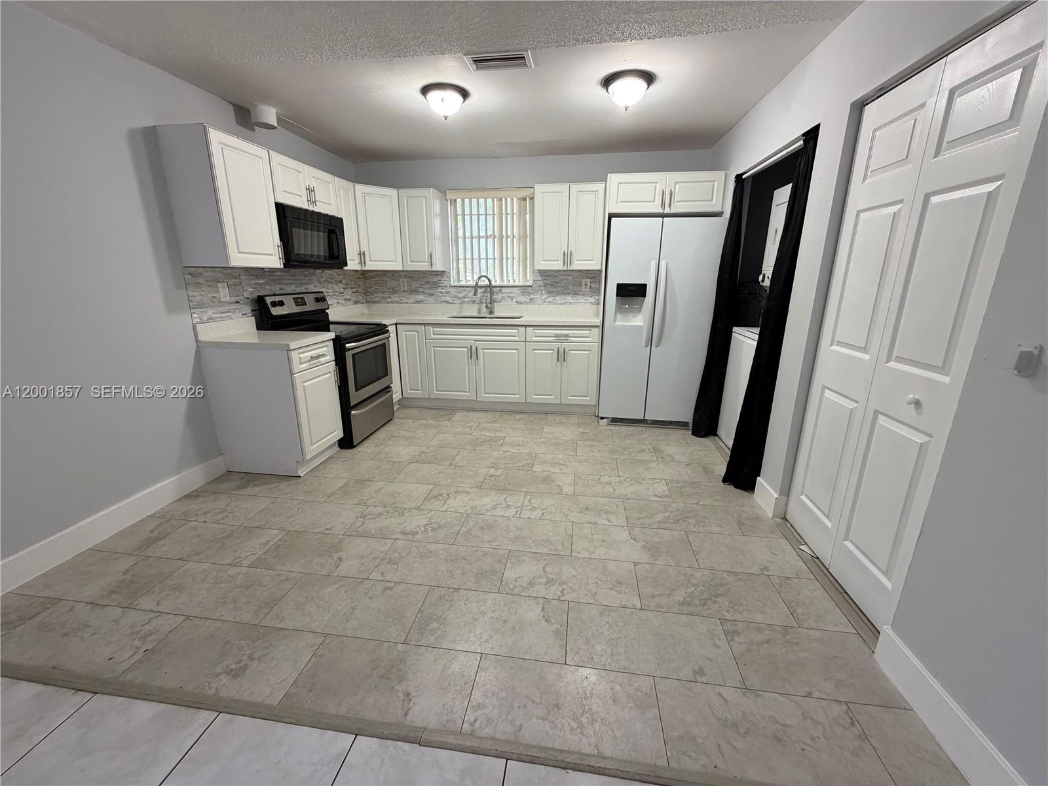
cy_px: 393
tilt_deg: -16.2
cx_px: 524
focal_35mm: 14
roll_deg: +0.4
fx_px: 424
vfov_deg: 85.7
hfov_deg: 102.1
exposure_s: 1/120
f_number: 2.2
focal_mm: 2.22
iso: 250
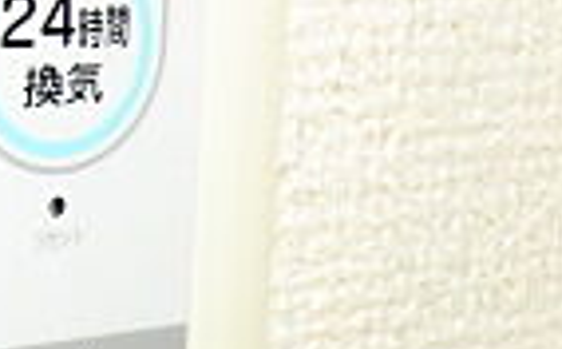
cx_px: -245
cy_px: 182
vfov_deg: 11.3
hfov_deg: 16.7
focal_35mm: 115
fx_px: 1757
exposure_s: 1/60
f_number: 3.2
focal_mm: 4.3
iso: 200
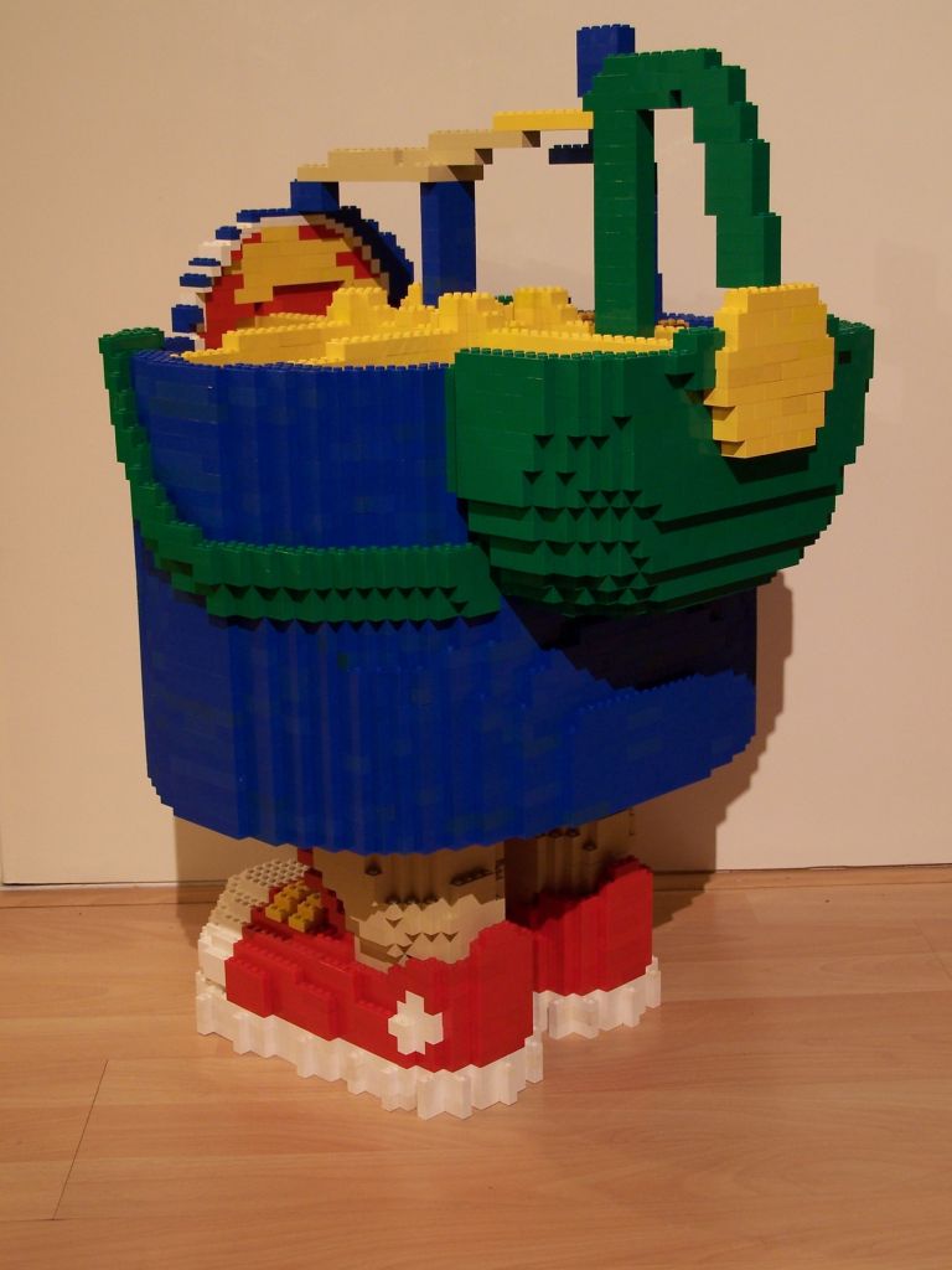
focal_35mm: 51
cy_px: 635
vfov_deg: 37.5
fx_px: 1870
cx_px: 476
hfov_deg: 28.6
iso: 80
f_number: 3
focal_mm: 8.5
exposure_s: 1/2
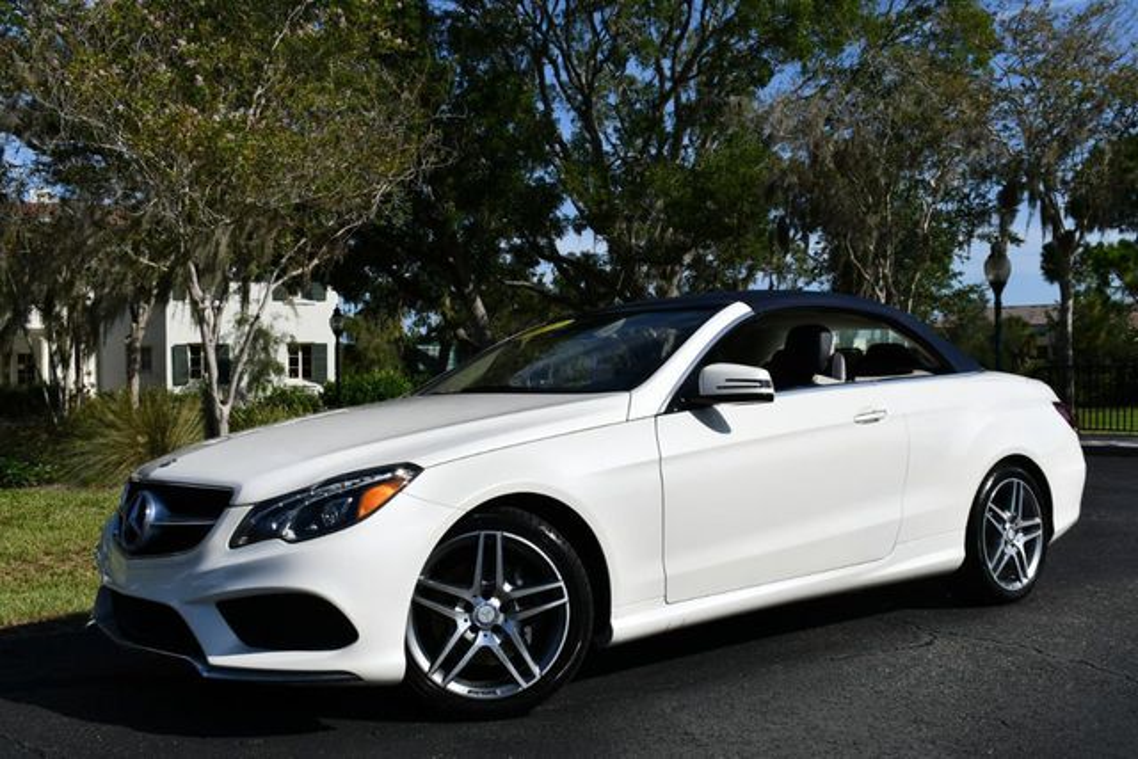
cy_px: 380
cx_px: 569
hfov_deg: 48.4
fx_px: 1265
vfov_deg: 33.4
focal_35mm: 40
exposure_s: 1/400
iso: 100
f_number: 10
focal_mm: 20
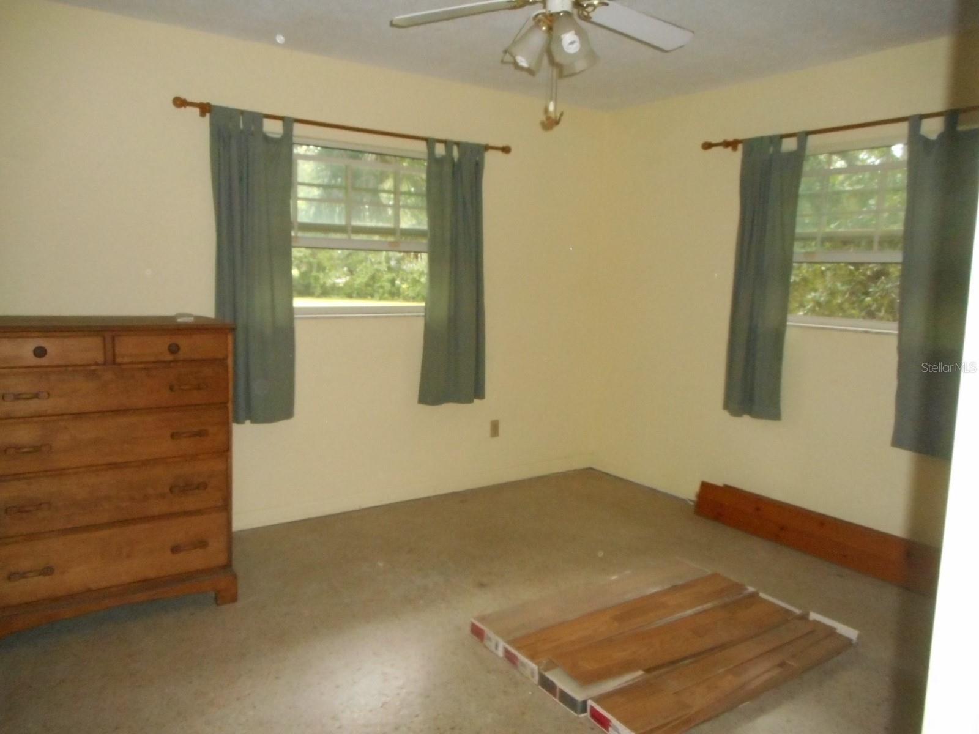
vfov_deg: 54.9
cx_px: 490
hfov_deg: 69.4
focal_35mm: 25
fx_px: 707
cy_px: 367
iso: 800
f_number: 3.7
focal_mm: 4.5
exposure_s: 1/25
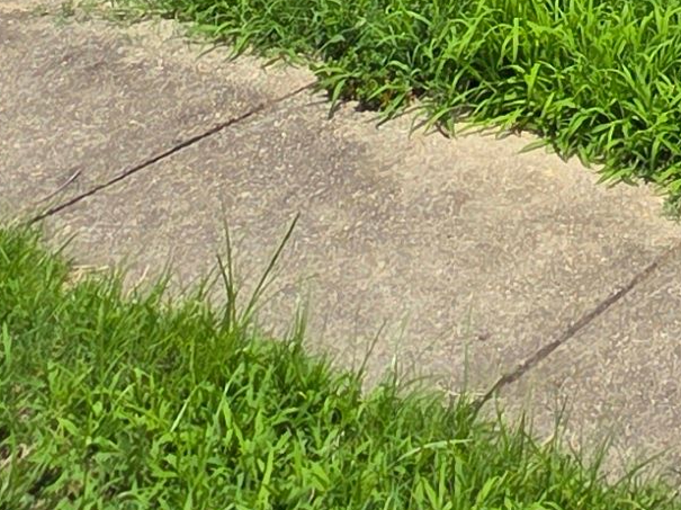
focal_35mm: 86
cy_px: -1010
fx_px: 1691
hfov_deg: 20.2
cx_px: 956
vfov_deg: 11.1
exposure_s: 1/3873
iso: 40
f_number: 1.9
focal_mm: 2.2
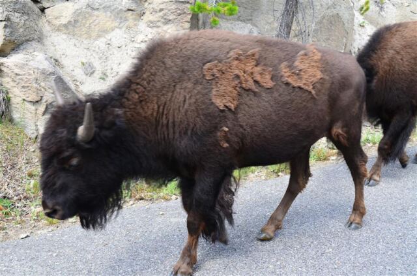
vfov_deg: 36.7
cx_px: 208
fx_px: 416
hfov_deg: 53.3
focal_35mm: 36
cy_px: 138
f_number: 6.3
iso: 200
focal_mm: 24
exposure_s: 1/160
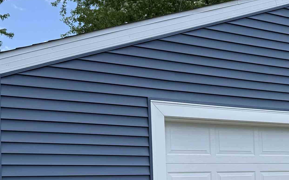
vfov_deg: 19.9
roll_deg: +0.4
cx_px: 257
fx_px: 496
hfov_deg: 31.1
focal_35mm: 63
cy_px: 183
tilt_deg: +1.5
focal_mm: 6.76
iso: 80
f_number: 1.78
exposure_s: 1/1949
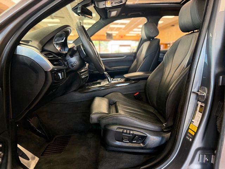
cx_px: 112
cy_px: 84
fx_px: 156
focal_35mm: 24
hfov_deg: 71.6
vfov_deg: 56.8
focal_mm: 6.76
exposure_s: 1/120
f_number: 1.78
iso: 320
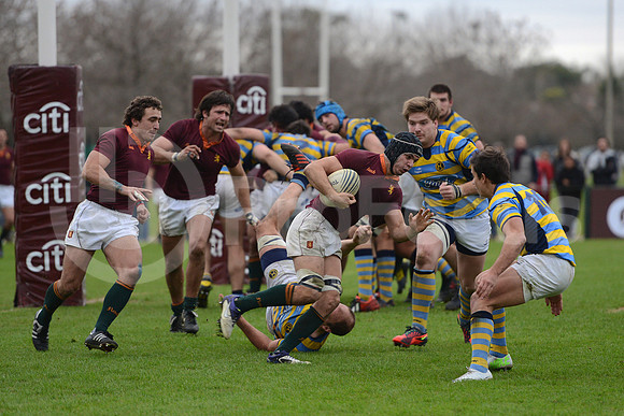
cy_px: 208
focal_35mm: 195
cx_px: 312
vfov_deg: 7.0
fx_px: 3381
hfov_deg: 10.5
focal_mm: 195
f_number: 2.8
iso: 1250
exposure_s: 1/500
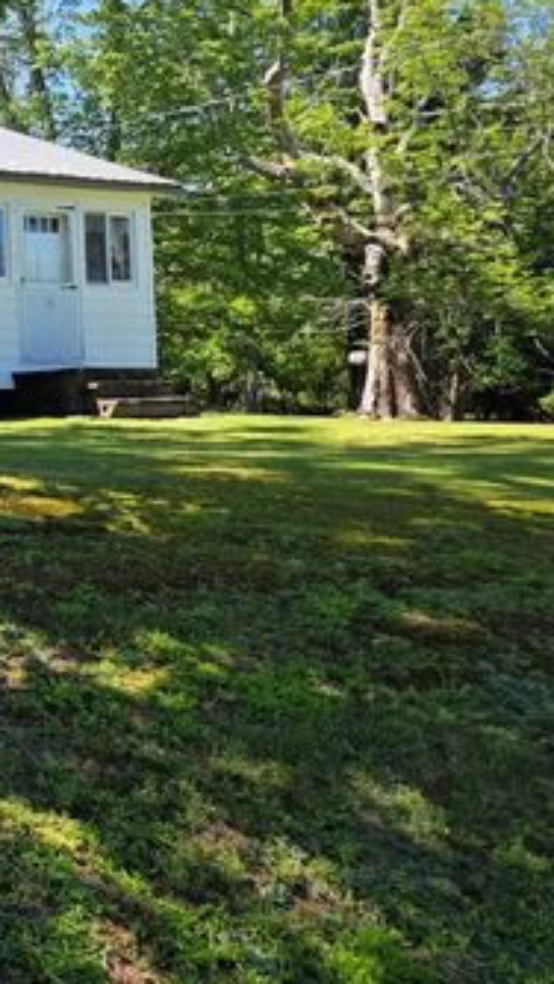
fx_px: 1253
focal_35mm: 48
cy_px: 348
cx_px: -318
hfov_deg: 20.6
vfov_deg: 42.4
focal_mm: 6.3
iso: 80
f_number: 1.7
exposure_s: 1/1904
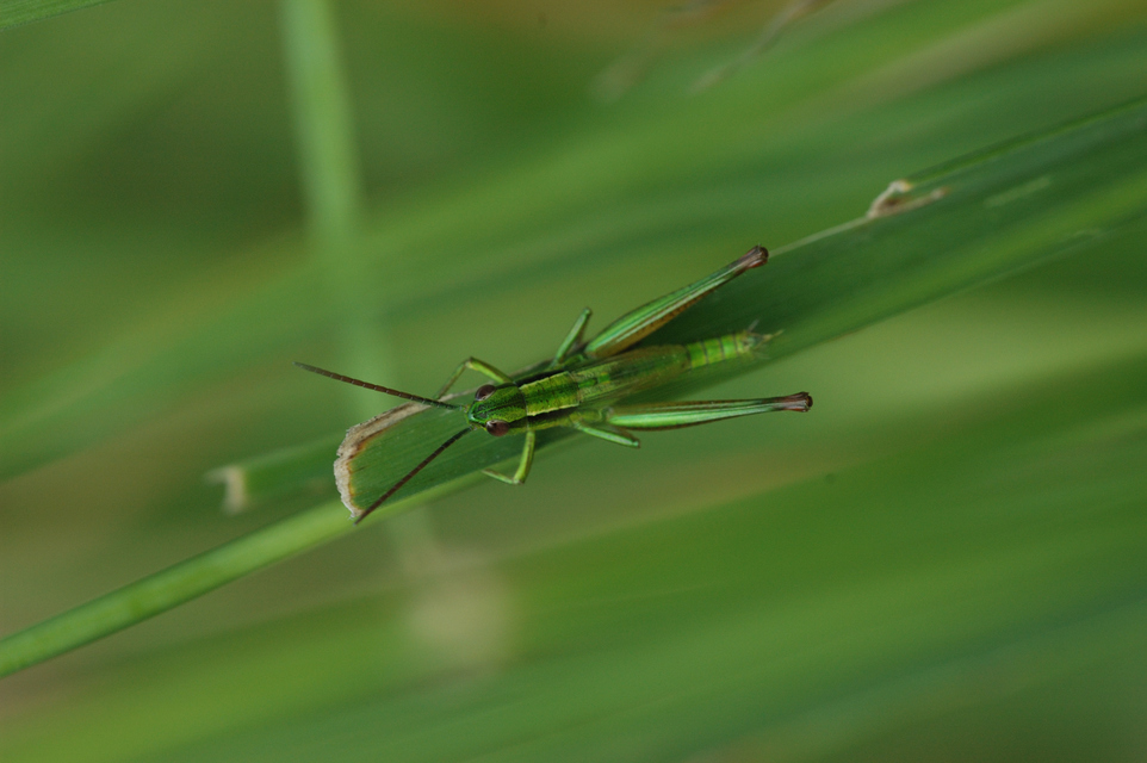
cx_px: 574
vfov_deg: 6.1
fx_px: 7164
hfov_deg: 9.2
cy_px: 382
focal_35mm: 225
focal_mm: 150
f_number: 6.3
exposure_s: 1/160
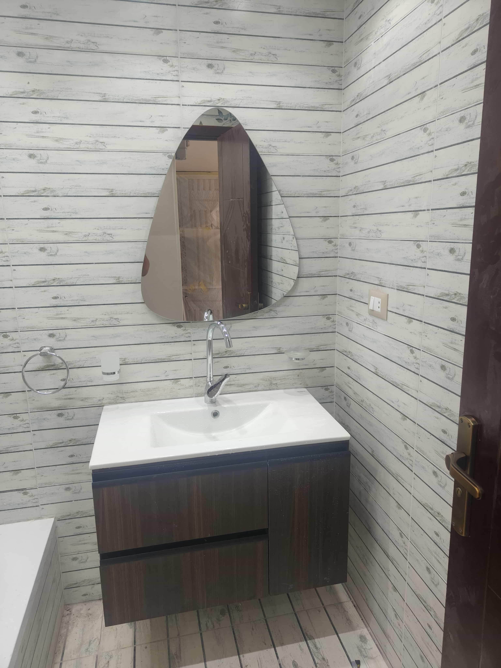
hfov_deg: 56.8
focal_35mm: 24
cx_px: 250
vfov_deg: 71.6
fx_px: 463
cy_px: 334
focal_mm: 5.59
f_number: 1.8
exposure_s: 1/50
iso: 320
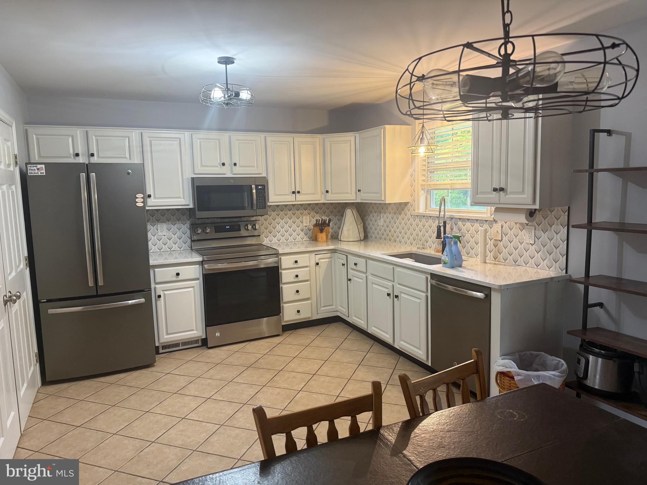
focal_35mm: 24
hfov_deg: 71.6
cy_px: 242
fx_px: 449
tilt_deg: -6.3
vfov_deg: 56.8
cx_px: 324
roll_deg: +1.2
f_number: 1.78
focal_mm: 6.76
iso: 200
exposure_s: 1/60
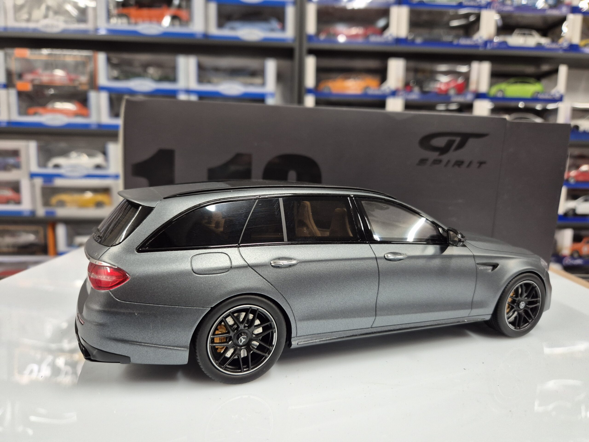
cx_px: 294
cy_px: 221
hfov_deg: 73.9
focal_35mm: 23
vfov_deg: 58.9
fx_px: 391
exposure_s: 1/100
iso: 250
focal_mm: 5.4
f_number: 1.8
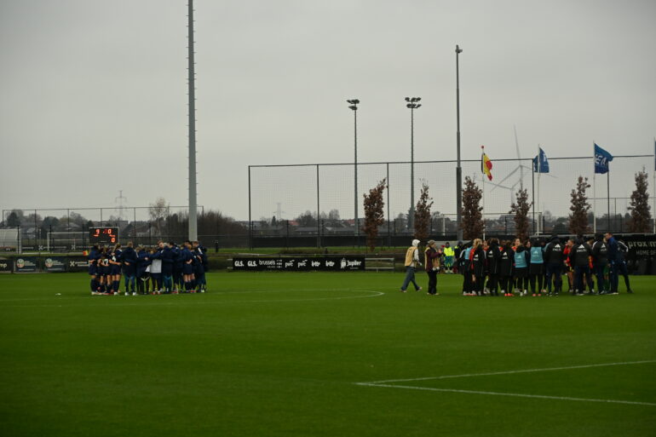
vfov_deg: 13.2
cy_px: 218
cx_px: 328
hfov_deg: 19.7
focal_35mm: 104
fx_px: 1885
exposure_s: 1/250
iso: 320
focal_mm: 69
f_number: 5.3
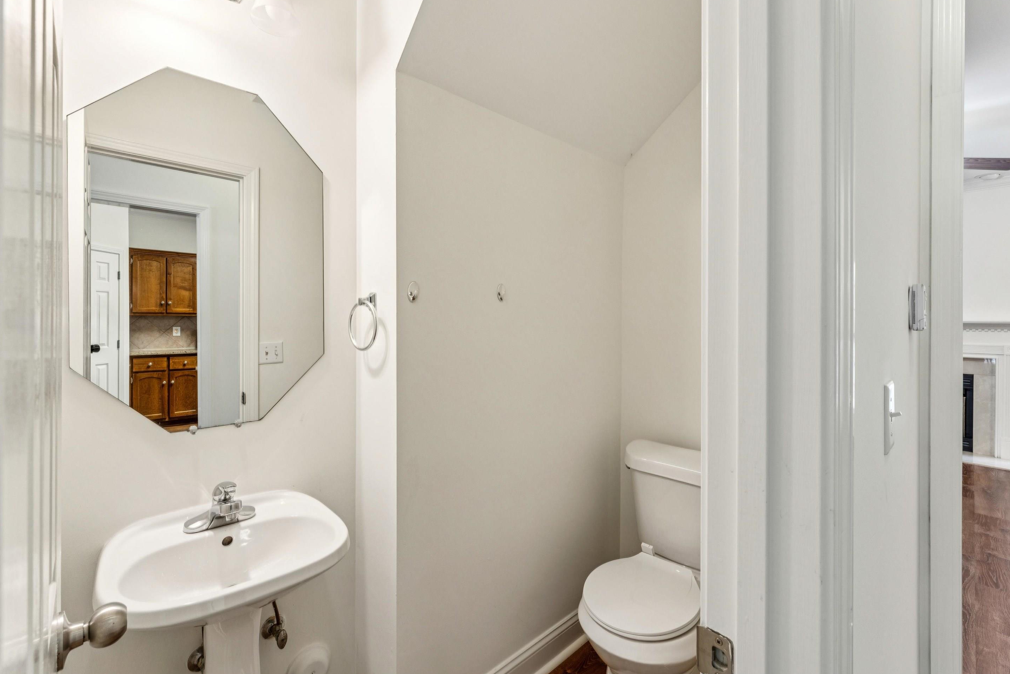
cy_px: 334
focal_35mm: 15
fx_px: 421
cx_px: 500
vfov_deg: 77.3
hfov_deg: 100.4
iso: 400
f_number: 13
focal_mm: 14
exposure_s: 1/5
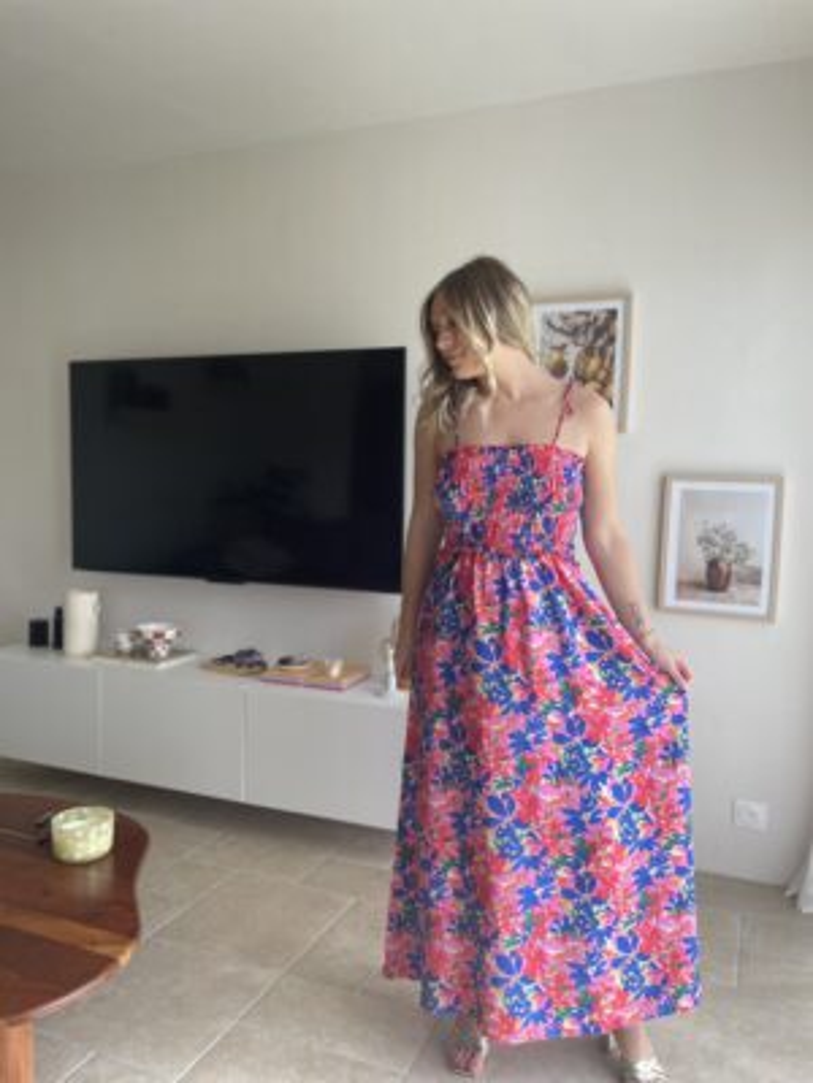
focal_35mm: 26
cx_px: 406
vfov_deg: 67.3
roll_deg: -0.7
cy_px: 542
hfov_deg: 53.1
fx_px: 814
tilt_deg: -3.3
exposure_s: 1/473
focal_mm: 4.2
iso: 50
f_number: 1.6
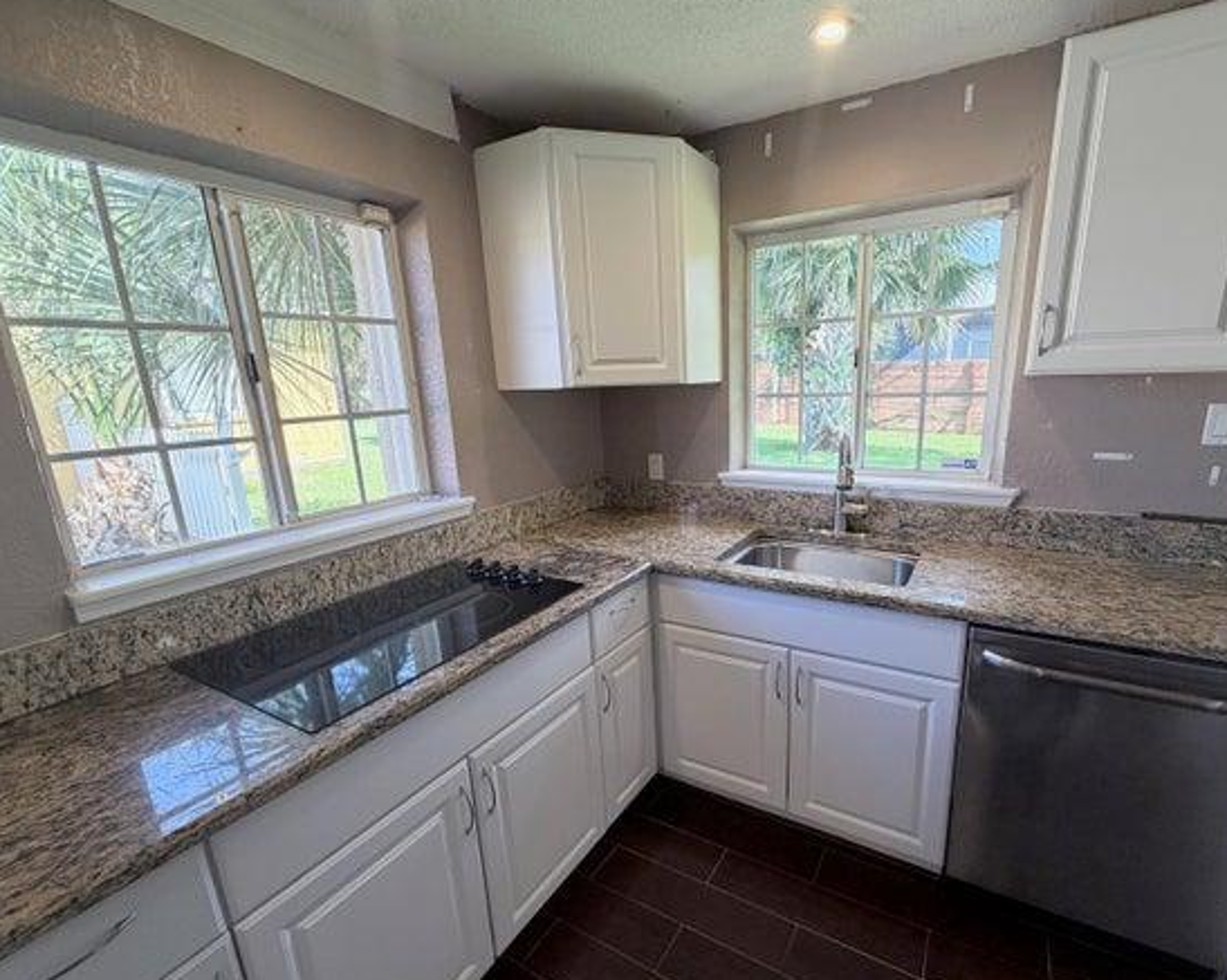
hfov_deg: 92.8
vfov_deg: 80.2
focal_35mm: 16
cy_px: 523
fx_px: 581
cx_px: 677
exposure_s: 1/120
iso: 160
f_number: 2.2
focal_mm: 2.22
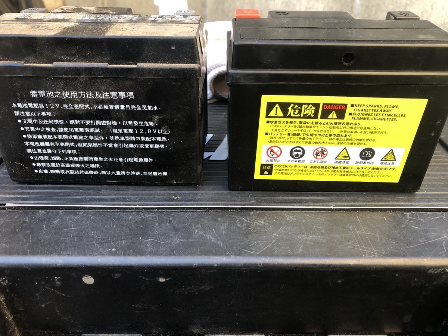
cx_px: 224
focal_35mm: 28
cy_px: 168
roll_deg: -0.4
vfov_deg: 49.7
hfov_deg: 63.4
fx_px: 362
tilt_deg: -29.7
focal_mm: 3.99
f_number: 1.8
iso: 25
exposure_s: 1/30
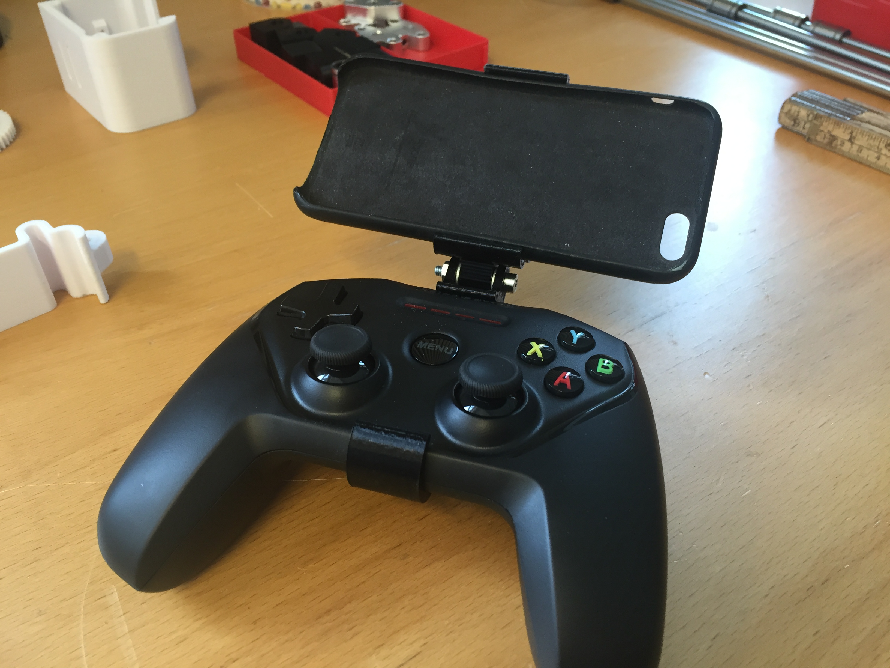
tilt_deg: -41.1
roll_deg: +0.2
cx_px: 445
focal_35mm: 29
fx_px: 746
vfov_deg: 48.2
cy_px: 334
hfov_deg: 61.7
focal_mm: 4.15
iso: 100
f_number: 2.2
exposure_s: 1/33
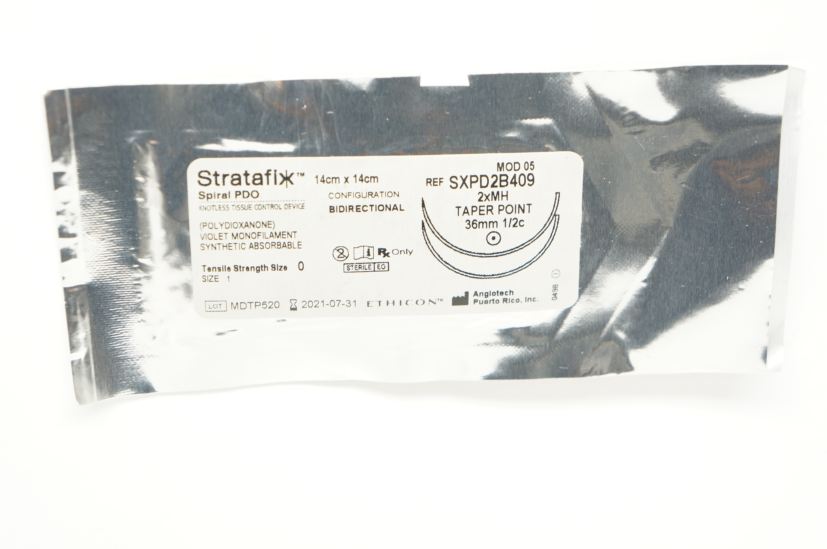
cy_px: 274
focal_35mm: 74
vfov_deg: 18.5
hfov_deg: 27.6
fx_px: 1687
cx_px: 414
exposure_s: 1/20
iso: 400
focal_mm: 49
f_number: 6.3
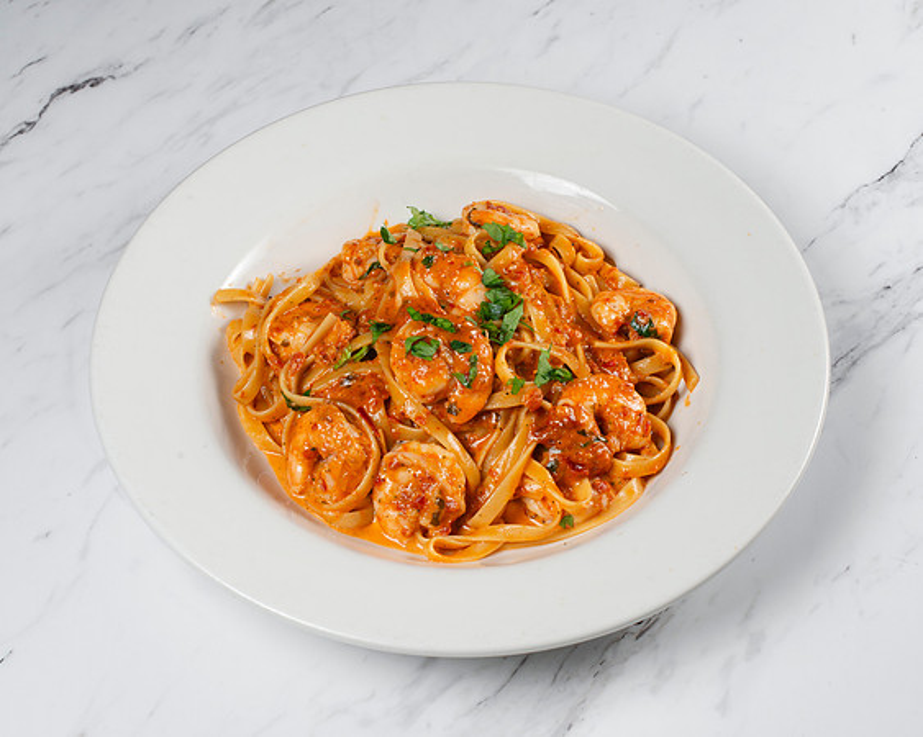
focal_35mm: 66
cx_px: 467
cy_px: 376
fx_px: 1803
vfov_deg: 23.1
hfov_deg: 28.7
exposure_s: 1/200
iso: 200
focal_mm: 50
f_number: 10
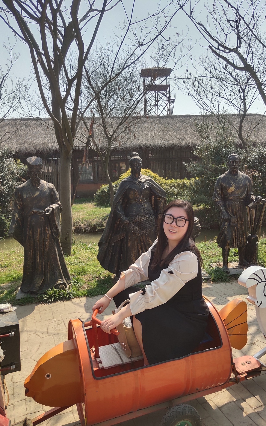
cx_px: 141
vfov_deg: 61.2
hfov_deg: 40.6
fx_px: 359
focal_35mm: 31
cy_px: 212
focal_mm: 4.27
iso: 50
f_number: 1.8
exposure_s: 1/911
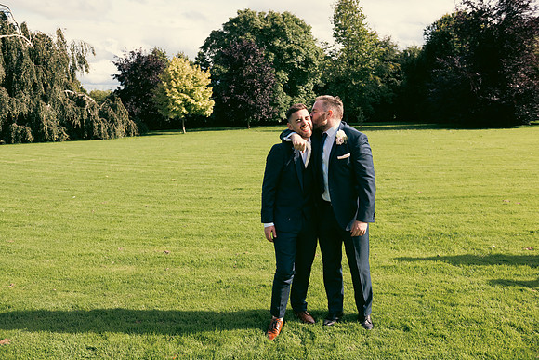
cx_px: 270
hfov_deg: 58.7
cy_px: 180
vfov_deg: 41.1
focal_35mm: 32
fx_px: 479
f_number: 5
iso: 200
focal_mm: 32
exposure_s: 1/800
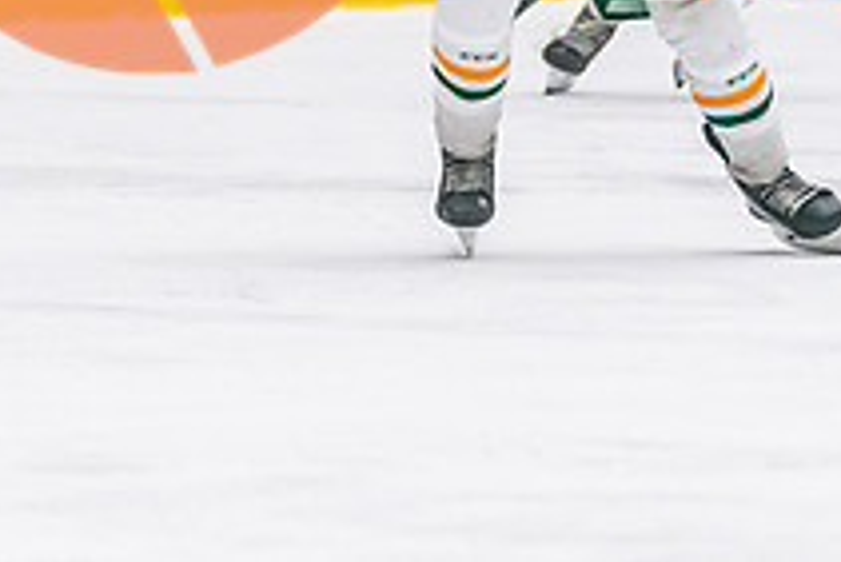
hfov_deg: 3.2
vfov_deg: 2.1
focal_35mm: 650
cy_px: -207
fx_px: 15195
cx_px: 530
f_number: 2.8
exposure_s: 1/1250
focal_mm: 161
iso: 3200
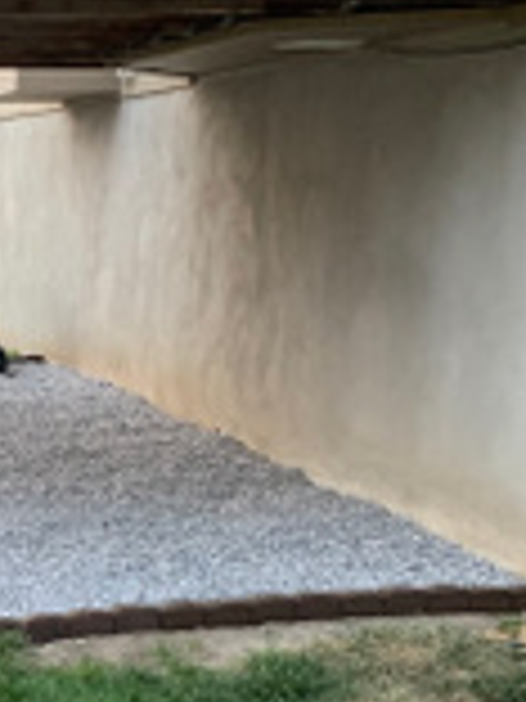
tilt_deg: -7.8
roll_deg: +0.0
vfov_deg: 24.2
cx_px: -202
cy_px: 504
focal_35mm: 80
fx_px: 1621
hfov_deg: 17.1
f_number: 1.8
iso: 40
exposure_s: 1/122
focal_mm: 4.25
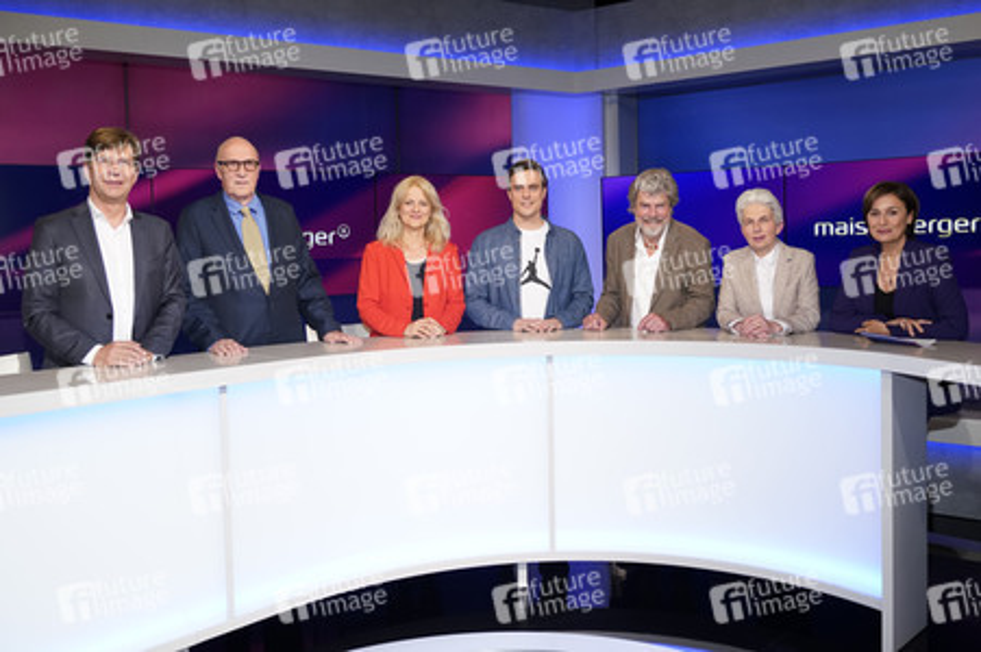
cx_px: 490
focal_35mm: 28
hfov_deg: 65.5
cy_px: 326
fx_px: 762
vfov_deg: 46.3
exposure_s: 1/160
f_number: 5
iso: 2000
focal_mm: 28
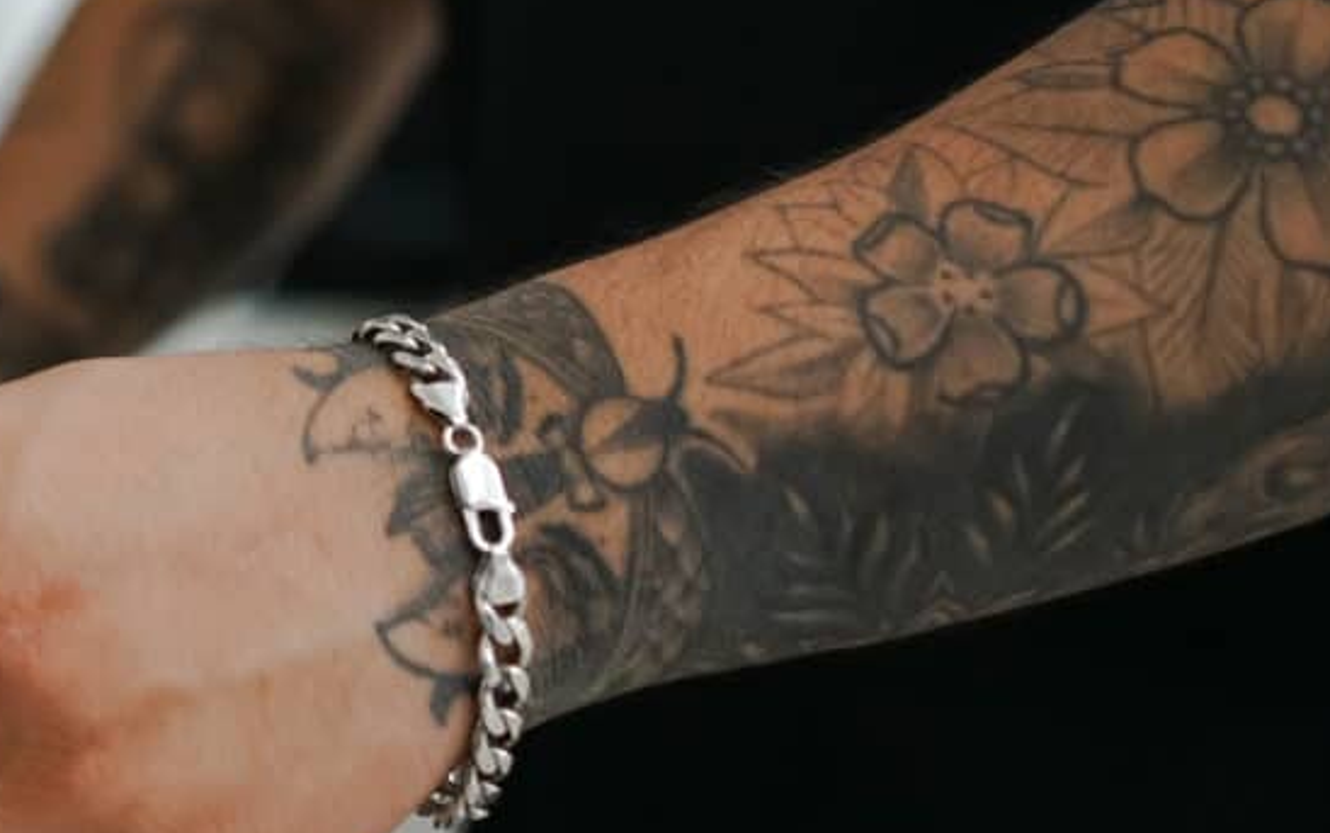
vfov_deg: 12.9
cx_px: -386
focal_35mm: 100
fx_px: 3626
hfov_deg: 19.2
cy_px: 8
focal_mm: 35
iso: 1000
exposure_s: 1/200
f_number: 2.5
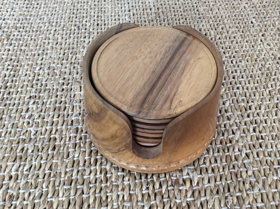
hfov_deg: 56.9
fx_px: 258
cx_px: 140
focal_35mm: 32
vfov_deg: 44.1
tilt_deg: -53.7
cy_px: 104
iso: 80
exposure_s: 1/24
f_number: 2.4
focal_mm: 3.3
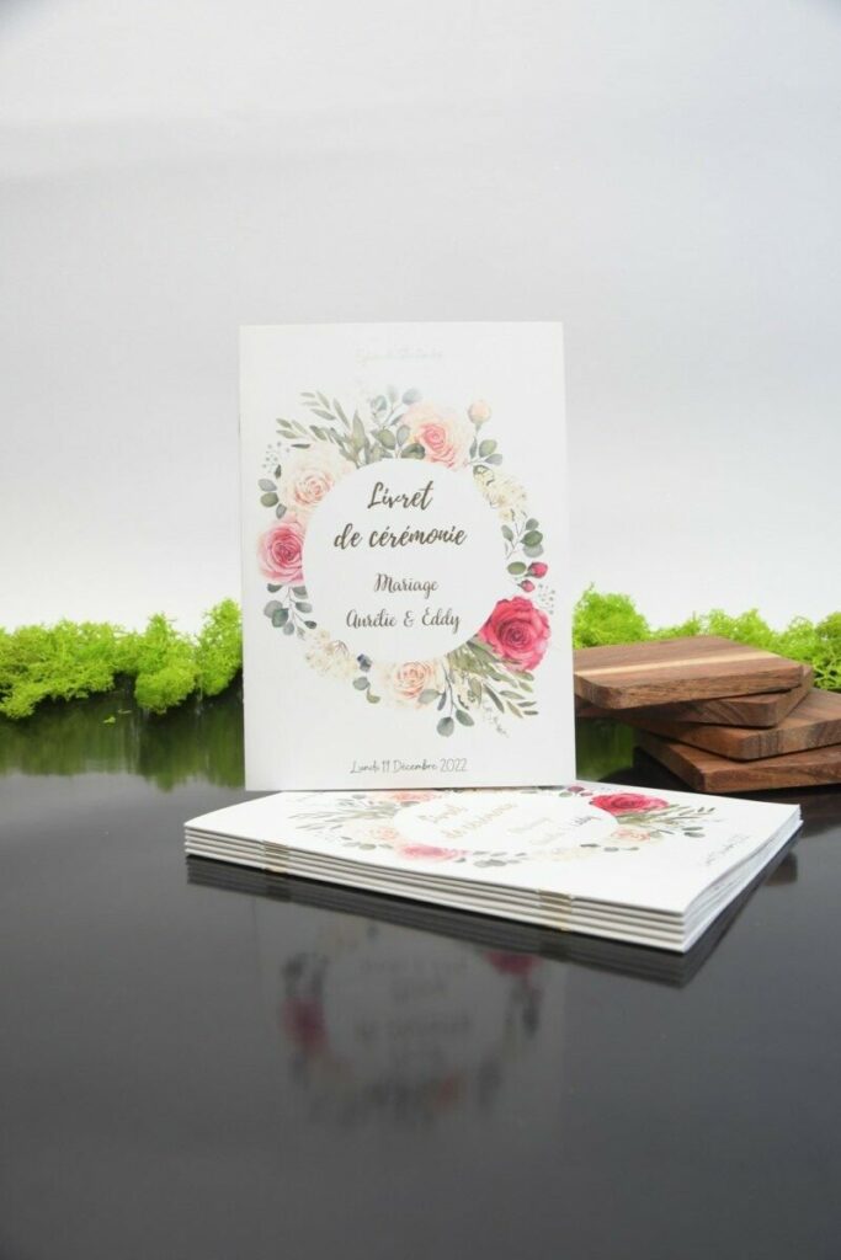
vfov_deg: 49.5
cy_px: 630
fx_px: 1366
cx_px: 420
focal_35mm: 39
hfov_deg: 34.2
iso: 800
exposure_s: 1/125
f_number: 8
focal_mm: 26
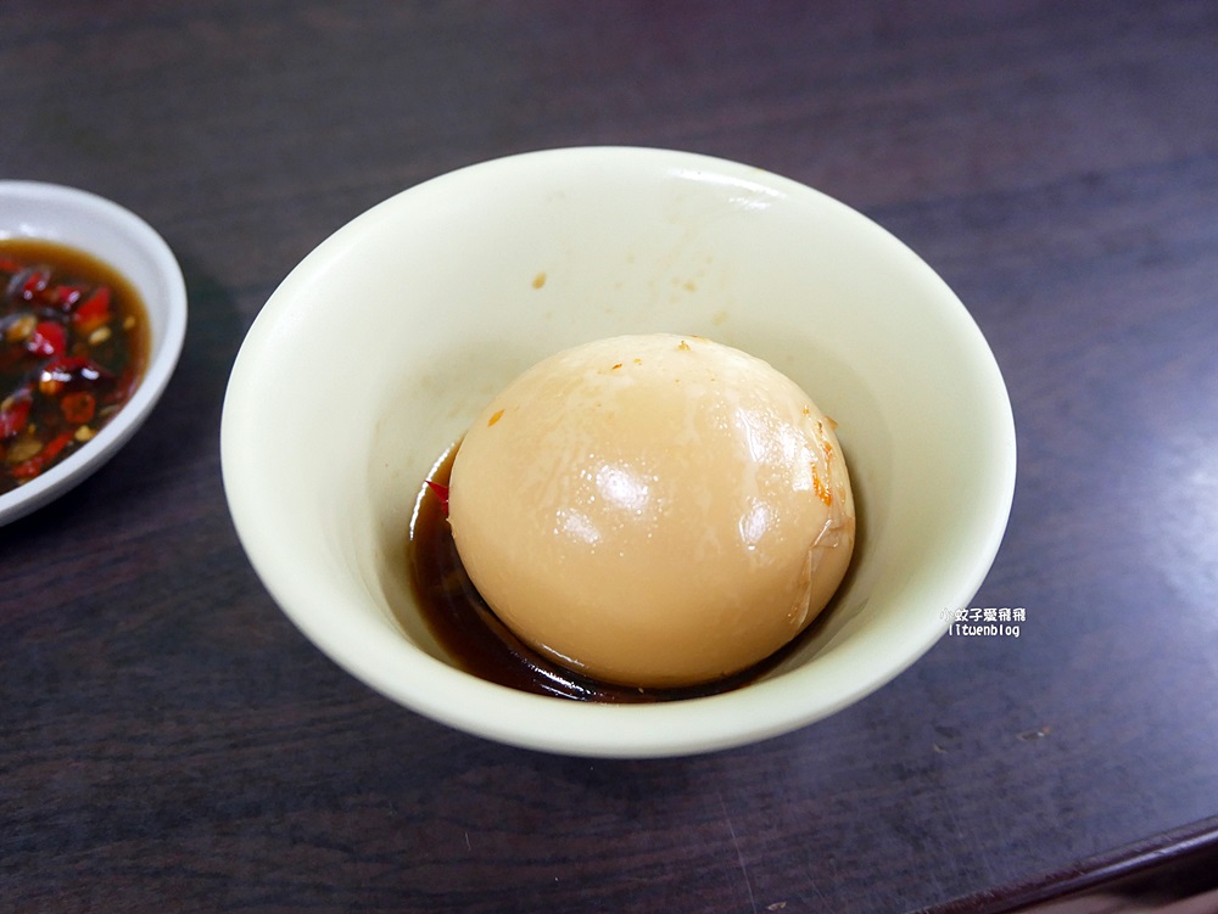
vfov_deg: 41.8
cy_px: 457
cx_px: 609
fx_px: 1197
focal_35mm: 34
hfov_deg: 53.9
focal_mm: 17
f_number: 4.1
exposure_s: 1/60
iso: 1000
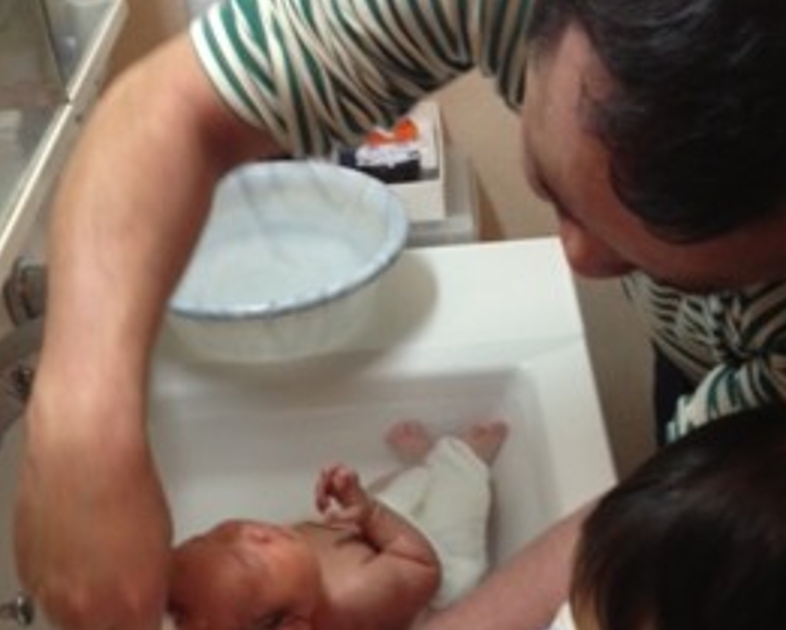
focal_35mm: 59
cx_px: 455
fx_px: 1373
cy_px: 398
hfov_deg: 31.9
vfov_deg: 25.7
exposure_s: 1/20
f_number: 2.4
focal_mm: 4.28
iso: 160
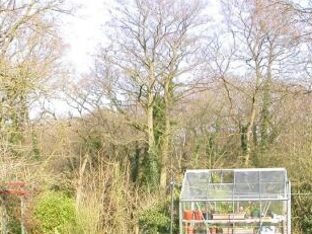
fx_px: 649
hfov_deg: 27.0
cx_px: 179
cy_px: 211
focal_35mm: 72
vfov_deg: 20.0
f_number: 5.3
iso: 100
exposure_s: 1/138
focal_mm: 7.85
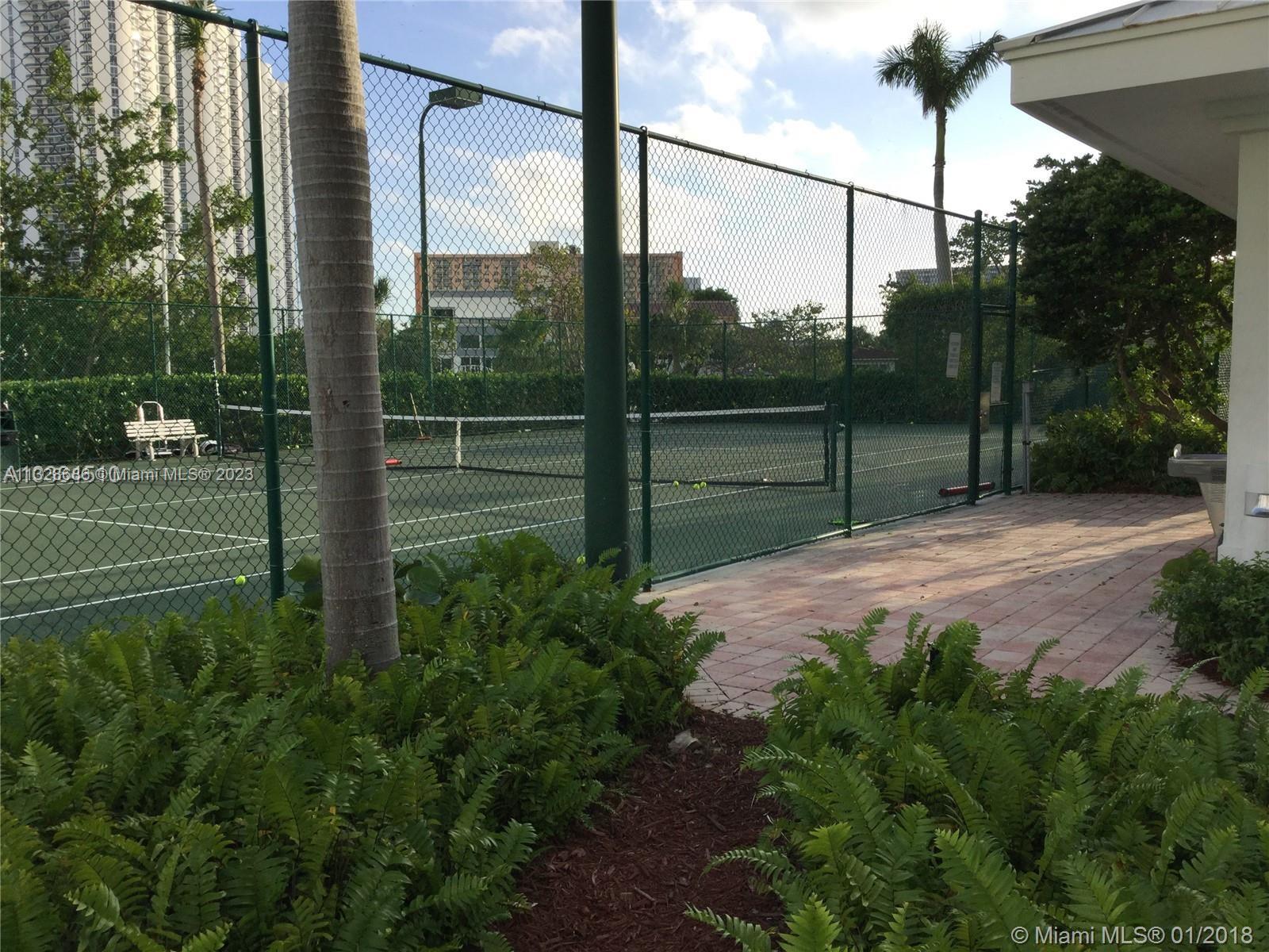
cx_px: 634
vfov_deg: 45.4
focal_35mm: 31
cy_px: 476
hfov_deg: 58.4
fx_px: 1136
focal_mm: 3.3
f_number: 2.4
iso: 25
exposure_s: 1/691
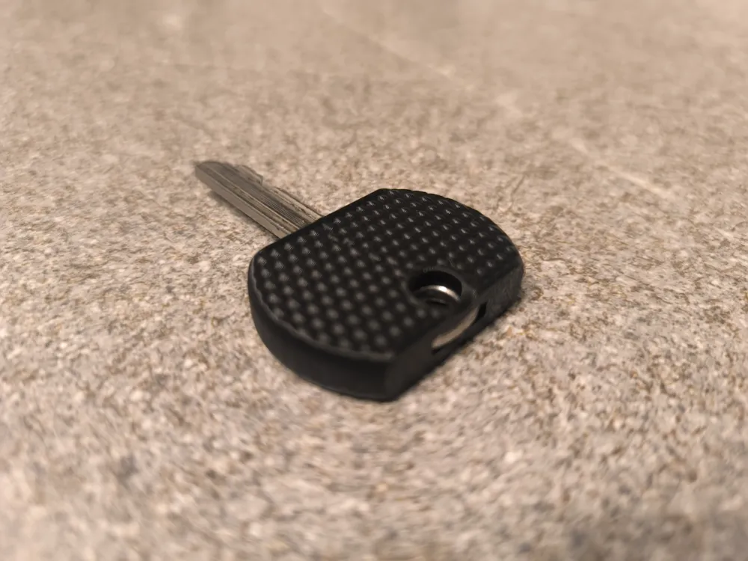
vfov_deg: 58.9
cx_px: 374
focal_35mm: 23
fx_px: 497
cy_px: 280
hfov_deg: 73.9
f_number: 1.65
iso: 2500
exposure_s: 1/25
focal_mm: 6.14
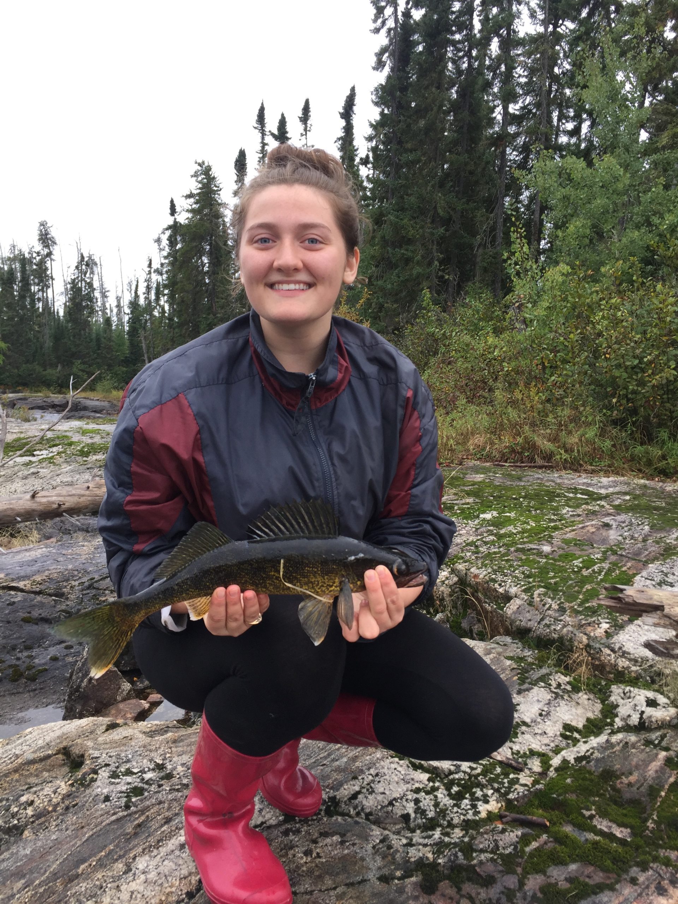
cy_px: 452
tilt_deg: -1.8
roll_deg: -1.2
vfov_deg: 61.7
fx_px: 757
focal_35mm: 29
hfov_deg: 48.2
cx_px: 339
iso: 32
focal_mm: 4.15
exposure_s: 1/60
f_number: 2.2
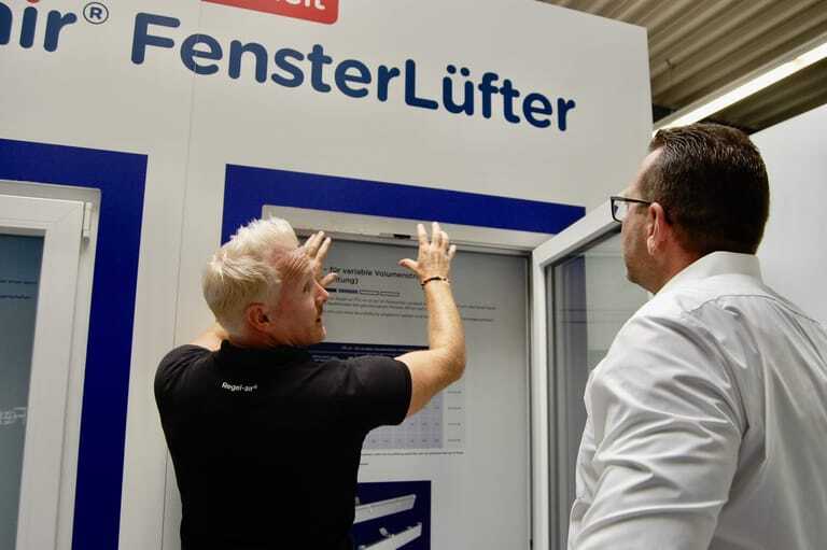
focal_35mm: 30
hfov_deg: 62.0
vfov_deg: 43.6
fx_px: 689
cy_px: 275
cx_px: 414
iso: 400
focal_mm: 20
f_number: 5
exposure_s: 1/100
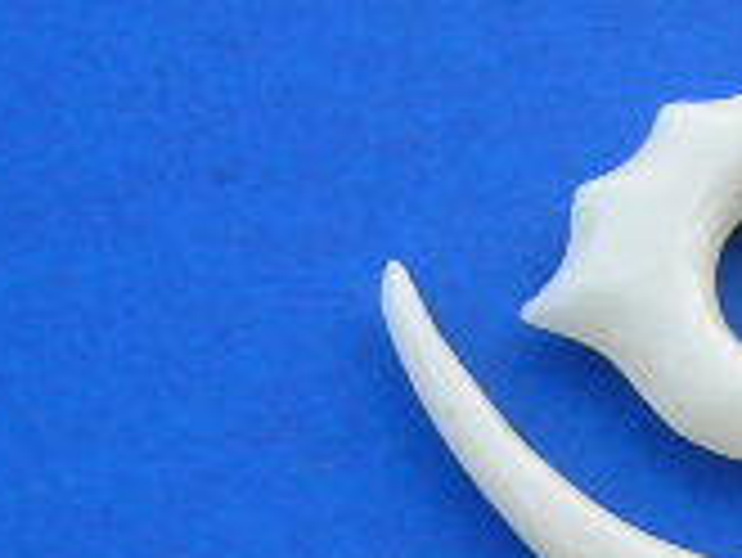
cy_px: 900
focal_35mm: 136
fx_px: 2917
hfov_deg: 14.3
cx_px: 693
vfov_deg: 10.5
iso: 50
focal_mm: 5.8
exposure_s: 1/45.6
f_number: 2.8
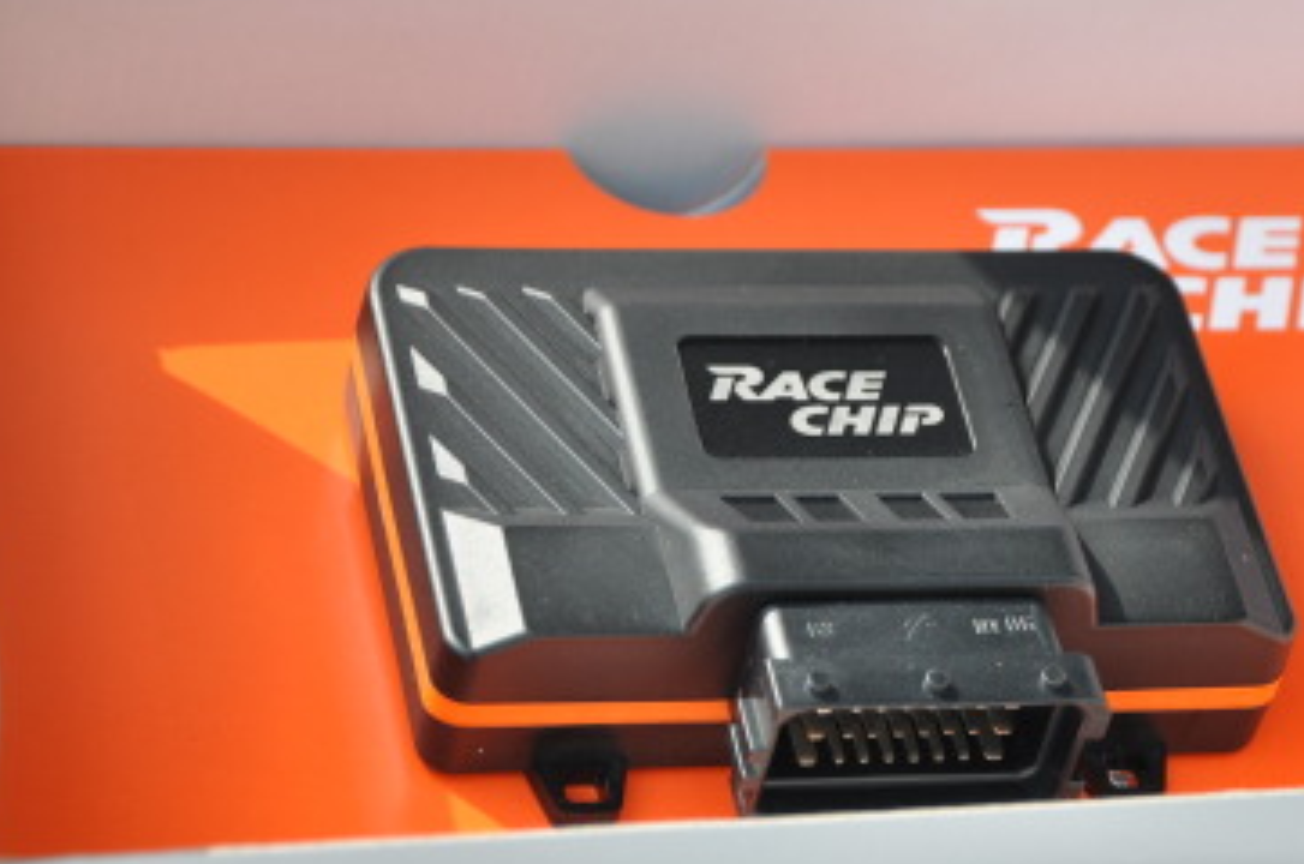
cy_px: 491
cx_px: 850
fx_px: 6147
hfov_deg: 12.1
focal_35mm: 170
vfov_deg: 8.0
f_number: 6.3
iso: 220
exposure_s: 1/320
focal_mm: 70
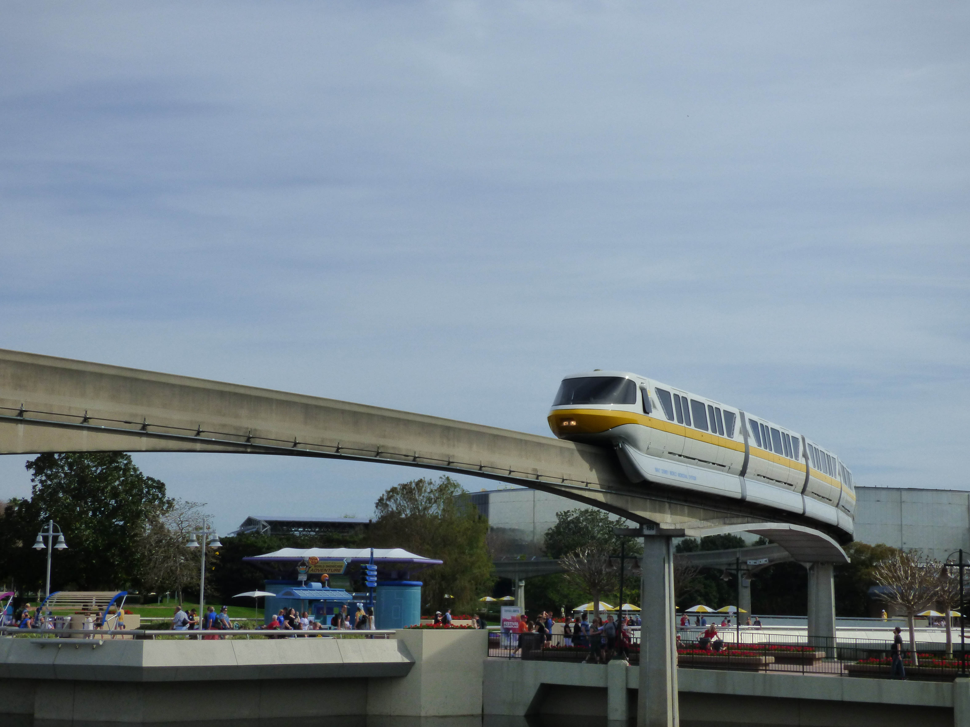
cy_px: 364
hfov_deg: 30.7
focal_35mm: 63
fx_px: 1765
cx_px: 485
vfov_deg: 23.3
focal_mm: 10.77
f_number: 8
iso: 200
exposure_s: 1/800
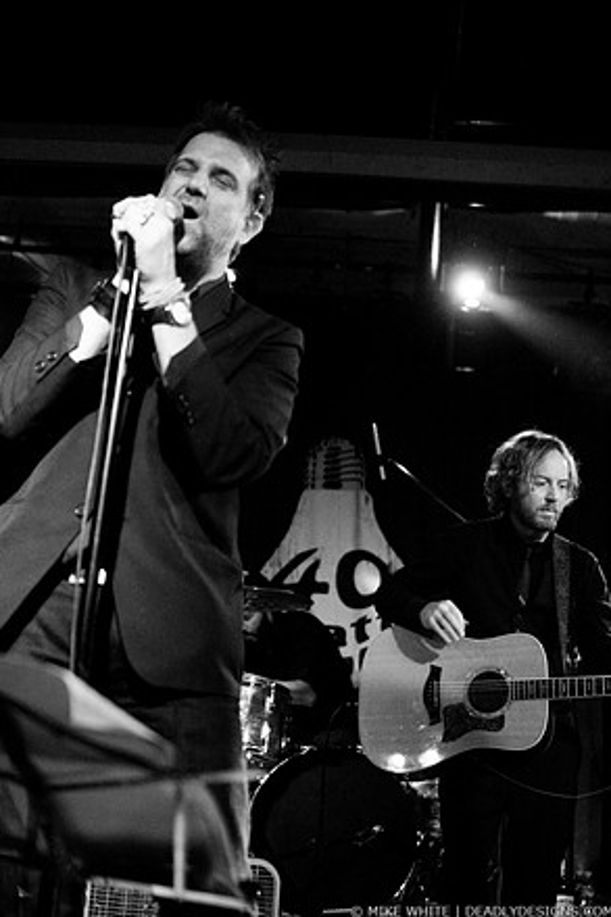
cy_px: 452
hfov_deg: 29.2
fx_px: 1172
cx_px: 308
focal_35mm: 46
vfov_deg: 42.8
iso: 1000
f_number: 1.8
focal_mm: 30
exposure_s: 1/100
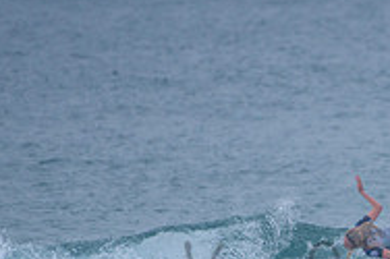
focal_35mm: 1543
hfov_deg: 1.3
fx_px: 16701
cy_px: 256
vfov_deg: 0.9
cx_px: 398
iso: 320
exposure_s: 1/2000
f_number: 5.6
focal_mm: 500
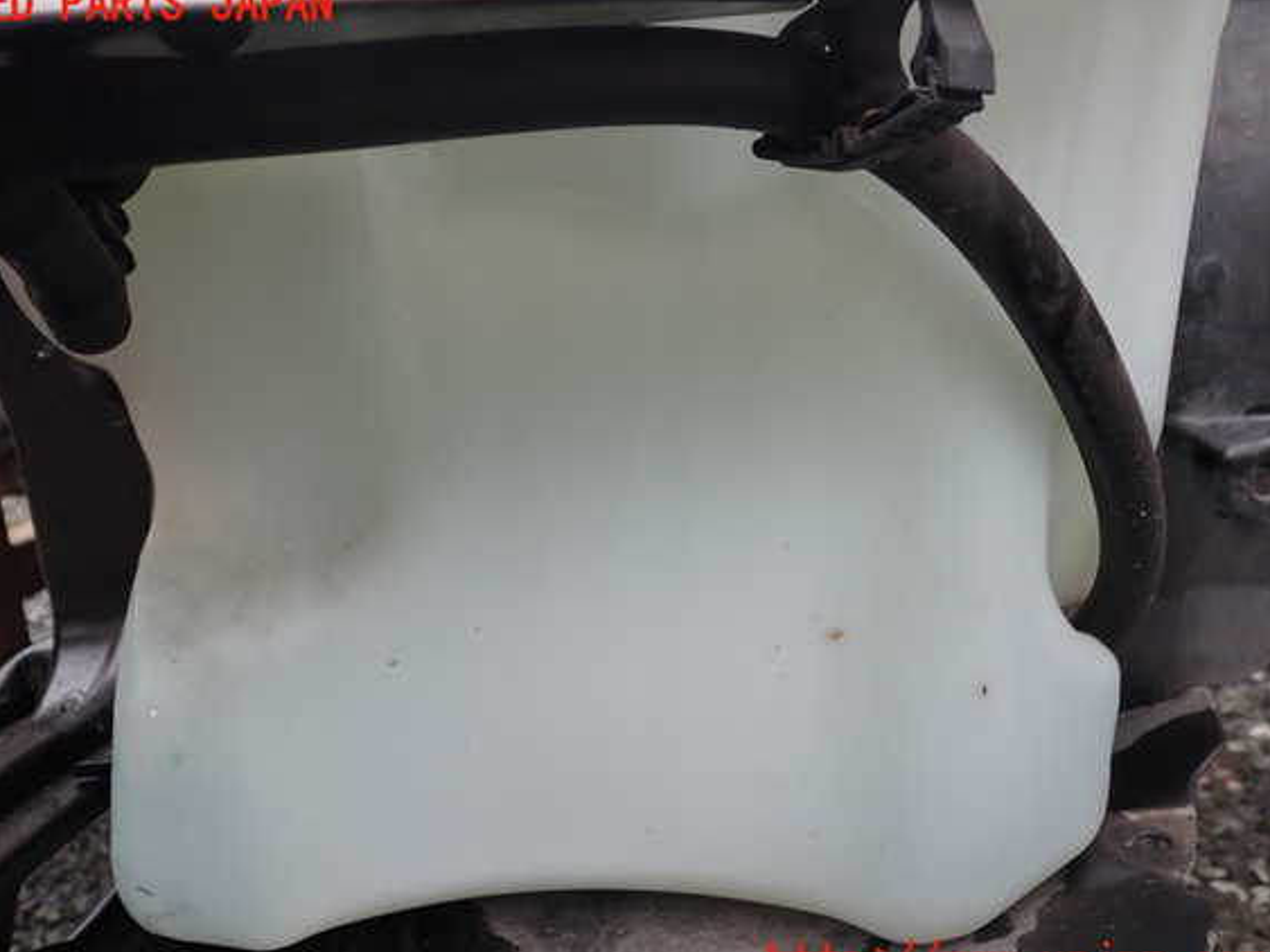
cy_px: 485
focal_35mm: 32
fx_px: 1174
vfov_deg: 44.1
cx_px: 600
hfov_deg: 56.8
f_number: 2.3
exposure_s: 1/80
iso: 100
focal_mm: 5.4
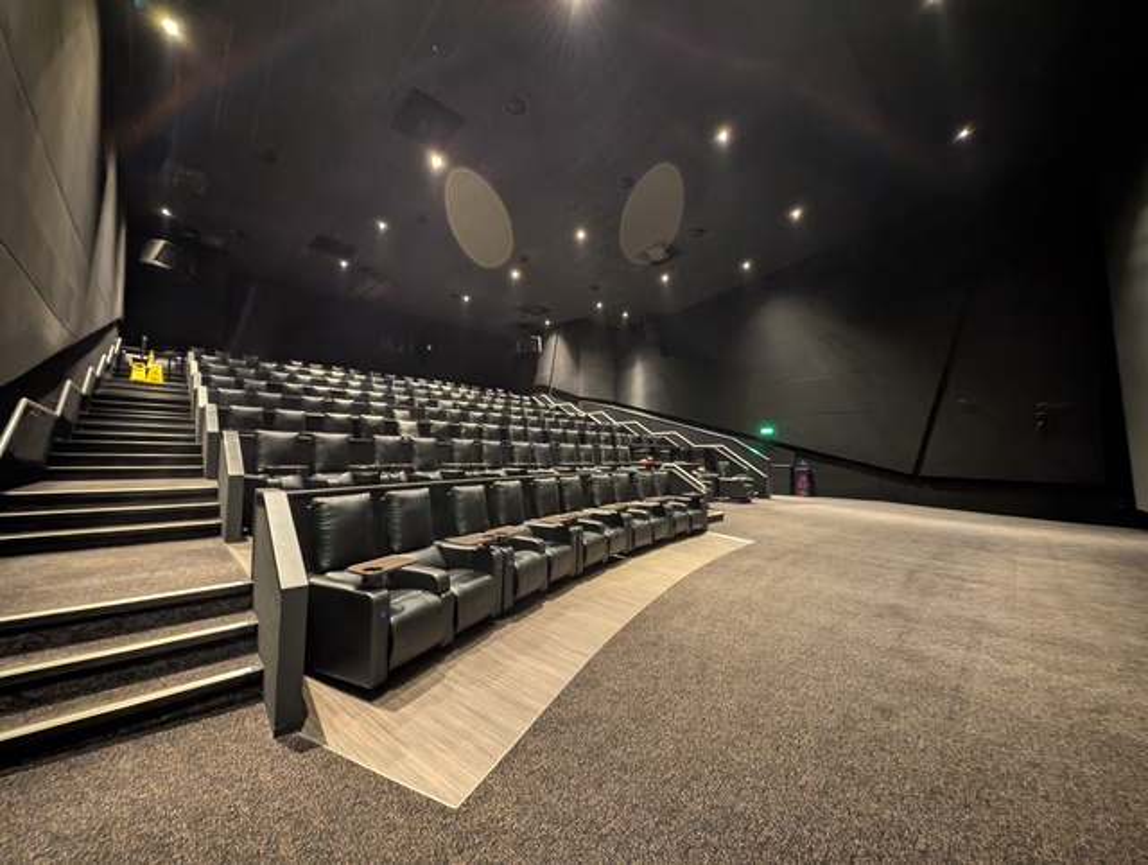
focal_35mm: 12
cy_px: 432
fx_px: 399
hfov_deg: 110.5
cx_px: 574
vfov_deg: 94.6
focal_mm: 2.23
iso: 992
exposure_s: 1/3.82
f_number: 1.95
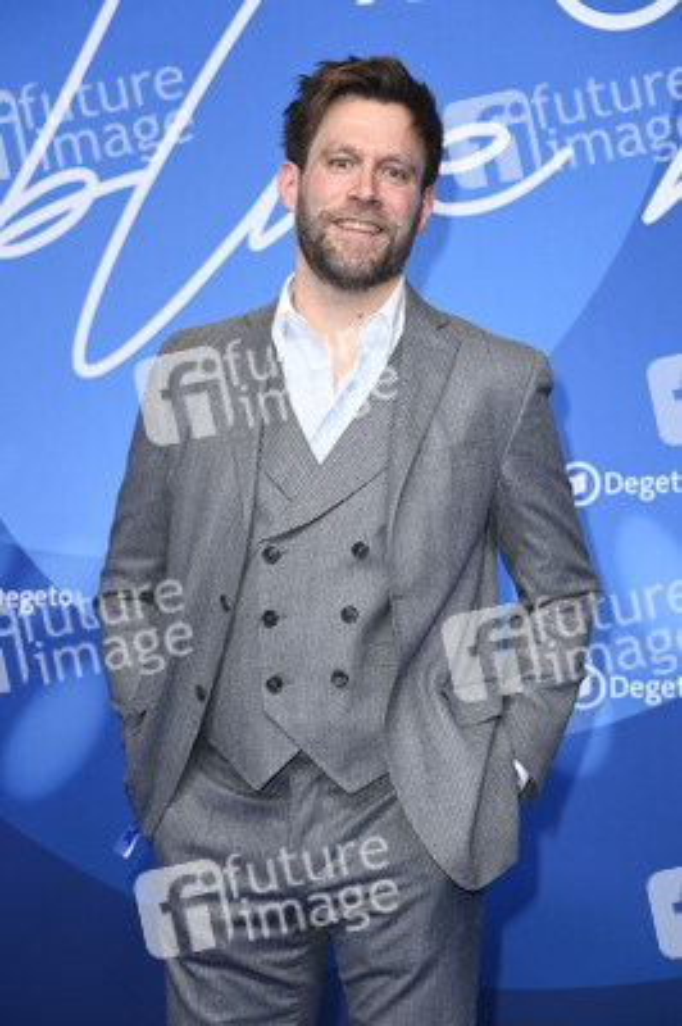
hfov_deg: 13.7
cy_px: 513
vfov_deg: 20.4
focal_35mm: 100
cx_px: 341
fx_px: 2846
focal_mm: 100
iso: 1250
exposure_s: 1/250
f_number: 5.6
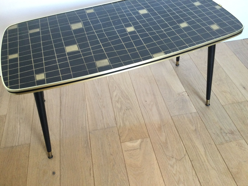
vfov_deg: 45.4
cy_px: 93
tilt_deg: -47.8
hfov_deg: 58.4
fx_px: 222
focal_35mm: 31
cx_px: 124
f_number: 2.4
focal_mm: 3.3
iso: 125
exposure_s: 1/33
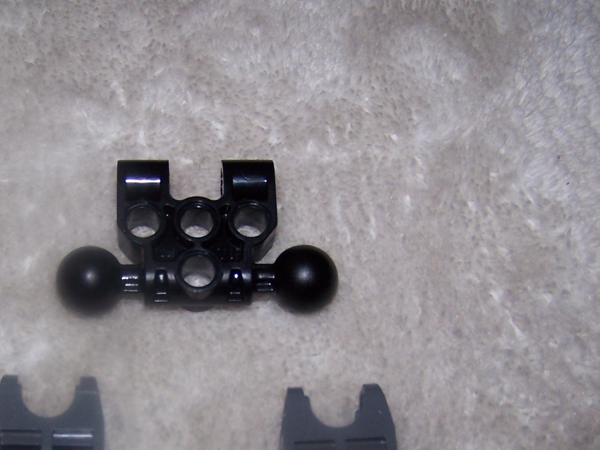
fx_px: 1231
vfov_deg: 20.3
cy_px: 401
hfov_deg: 27.3
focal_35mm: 71
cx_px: 206
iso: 80
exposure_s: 1/60
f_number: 2.8
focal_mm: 6.3
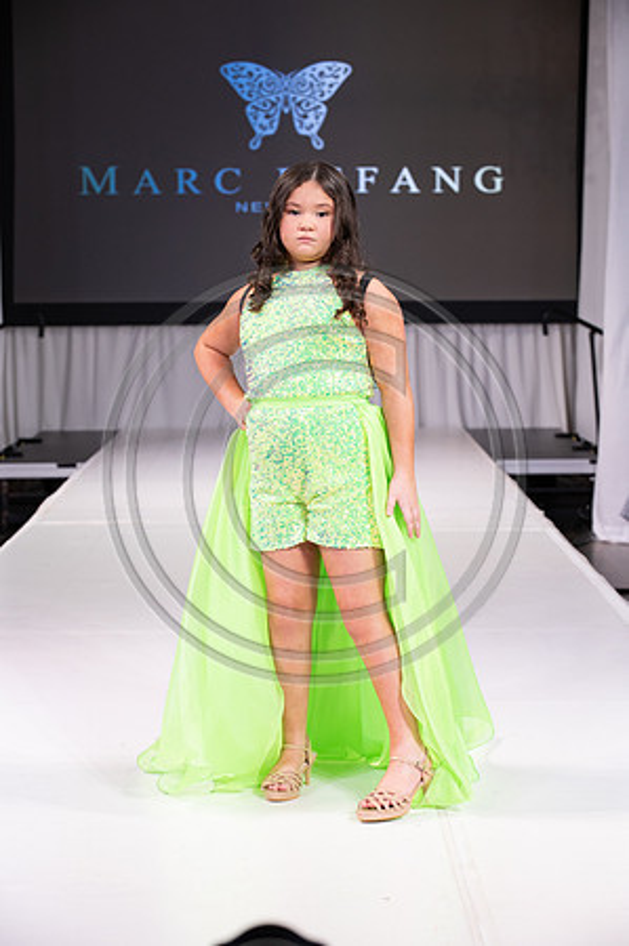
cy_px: 473
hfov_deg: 16.0
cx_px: 314
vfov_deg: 23.9
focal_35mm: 85
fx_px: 2233
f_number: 5.6
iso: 2000
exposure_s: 1/400
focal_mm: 85
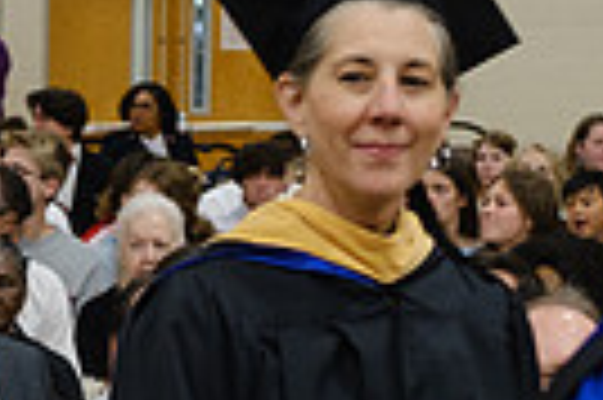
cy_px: 465
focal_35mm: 182
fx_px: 3045
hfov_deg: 11.0
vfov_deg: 7.5
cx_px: -230
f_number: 3.2
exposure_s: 1/100
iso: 1250
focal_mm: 28.3
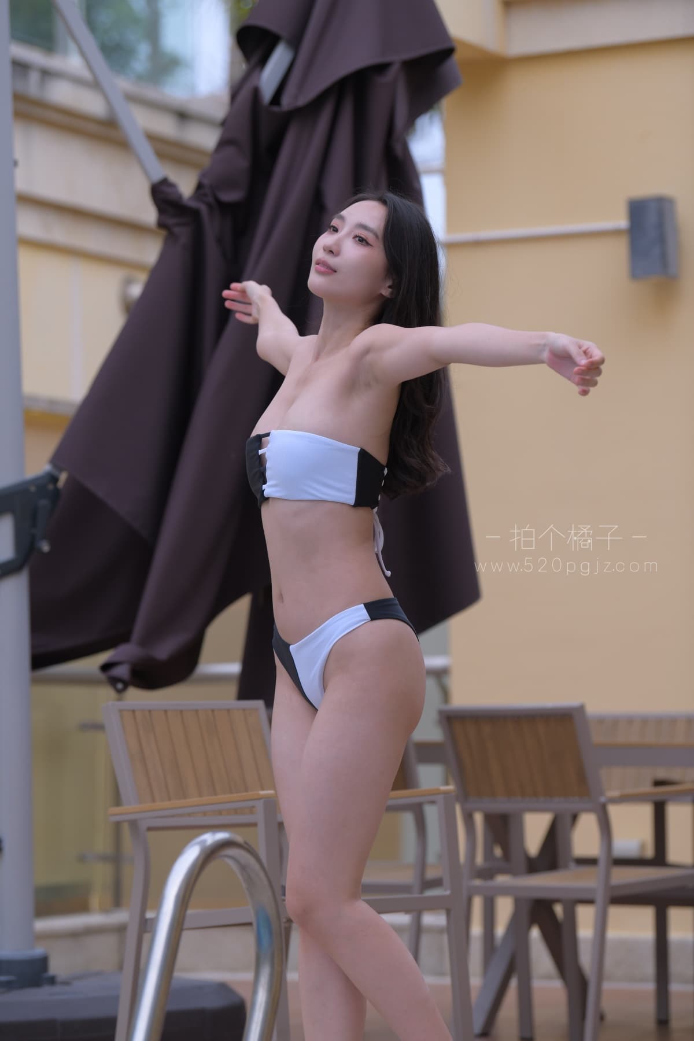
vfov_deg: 15.2
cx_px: 347
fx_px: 3903
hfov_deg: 10.2
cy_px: 520
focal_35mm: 135
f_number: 4
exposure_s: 1/640
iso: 280
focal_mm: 135
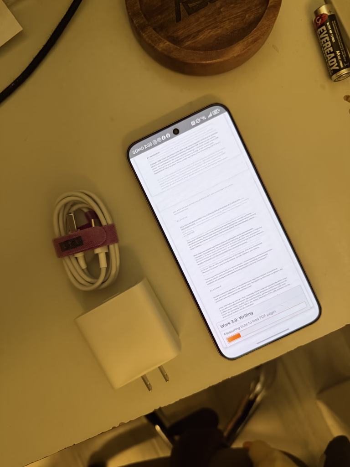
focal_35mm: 24
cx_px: 175
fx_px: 324
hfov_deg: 56.8
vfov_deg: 71.6
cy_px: 234
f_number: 1.78
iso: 400
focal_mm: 6.76
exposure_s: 1/60
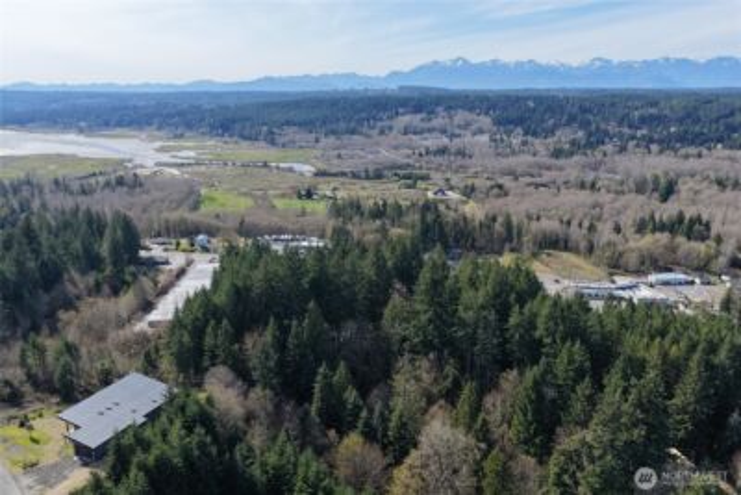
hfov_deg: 65.5
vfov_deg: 46.4
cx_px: 370
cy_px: 248
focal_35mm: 28
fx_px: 577
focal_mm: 14.45
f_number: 2.8
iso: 400
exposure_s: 1/2000
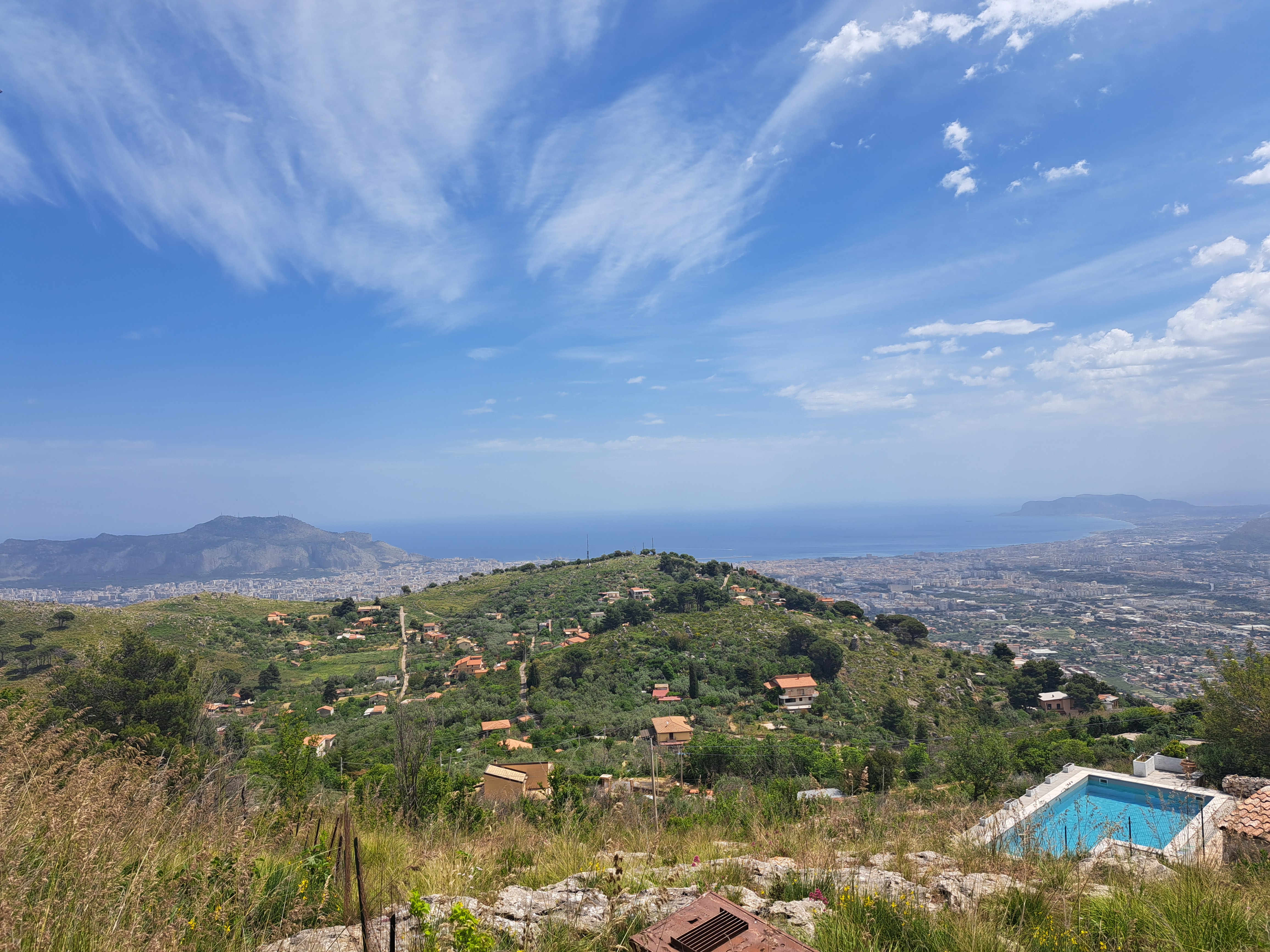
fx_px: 881
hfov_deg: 71.6
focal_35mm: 24
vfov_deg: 56.8
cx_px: 635
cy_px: 476
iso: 50
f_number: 1.8
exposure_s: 1/1202
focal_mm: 5.23
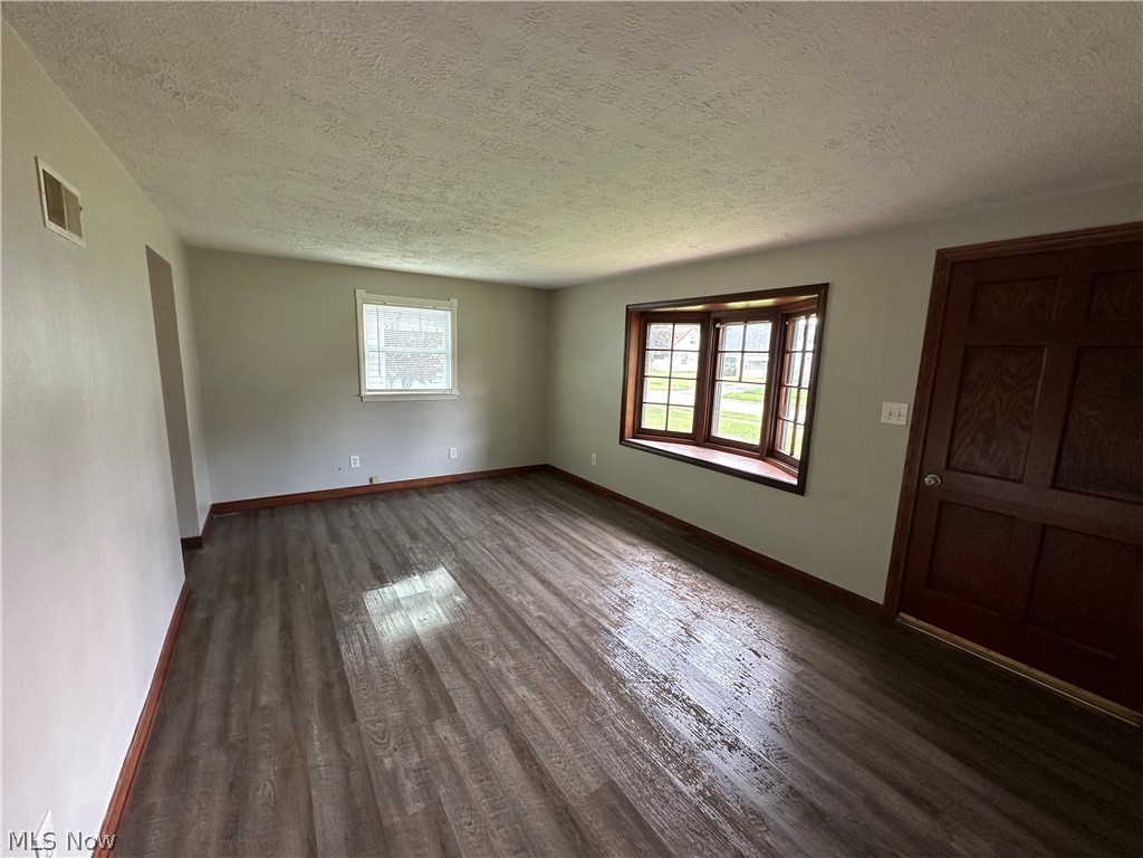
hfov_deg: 102.1
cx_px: 572
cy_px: 429
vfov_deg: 85.7
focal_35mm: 14
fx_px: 462
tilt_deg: -8.9
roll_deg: -1.7
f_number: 2.2
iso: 160
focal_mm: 2.22
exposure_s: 1/99
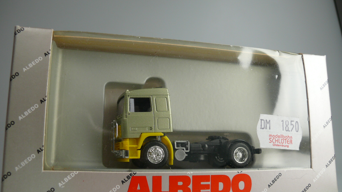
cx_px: 169
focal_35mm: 39
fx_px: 354
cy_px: 94
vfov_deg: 30.4
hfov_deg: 51.6
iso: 100
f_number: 3.6
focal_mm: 7.4
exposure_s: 1/100
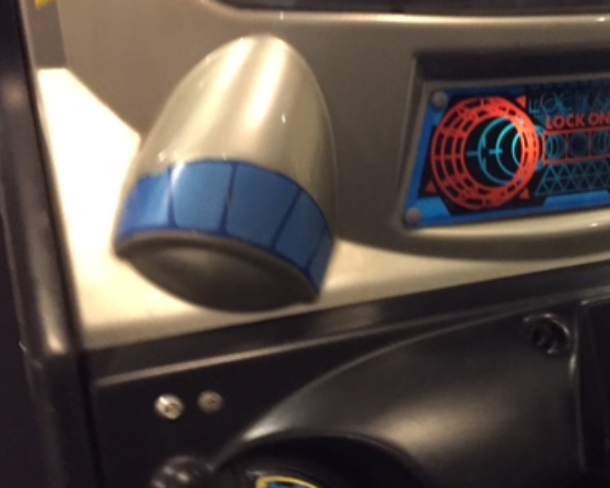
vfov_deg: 30.7
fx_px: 885
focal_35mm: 49
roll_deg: -3.5
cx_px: 481
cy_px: 313
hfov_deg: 36.8
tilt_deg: -29.7
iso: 400
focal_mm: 4.15
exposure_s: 1/17
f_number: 2.2
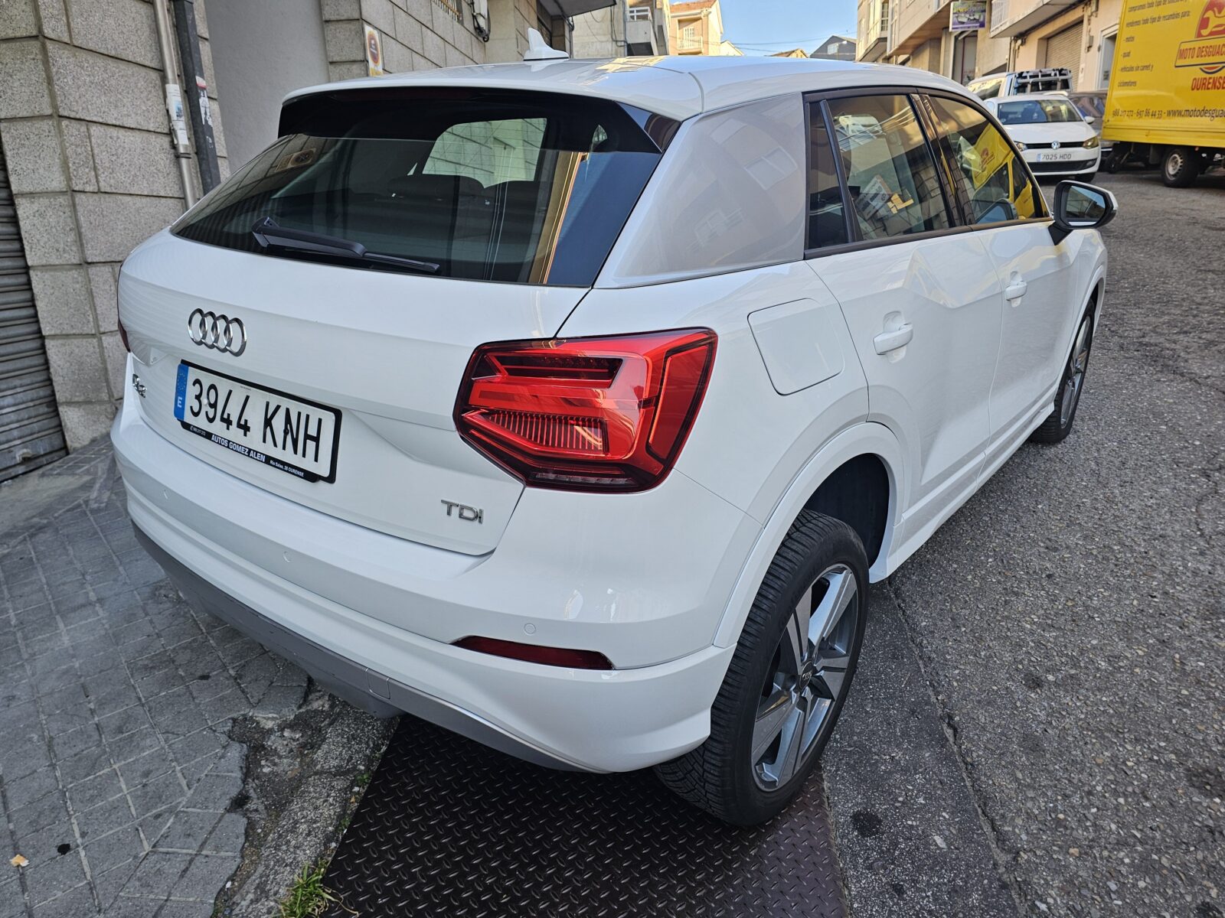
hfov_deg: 73.9
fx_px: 814
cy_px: 459
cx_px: 612
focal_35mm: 23
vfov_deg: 58.9
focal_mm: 6.3
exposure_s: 1/180
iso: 40
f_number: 1.7
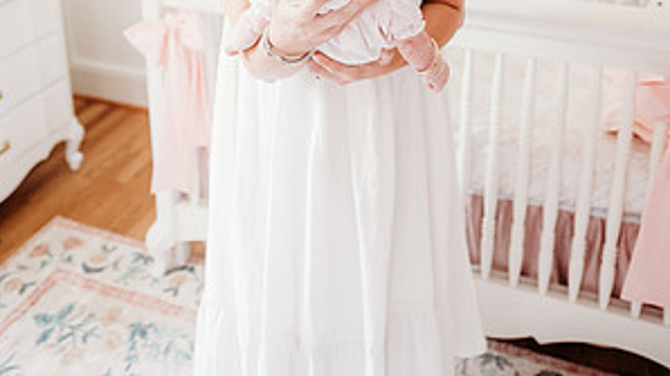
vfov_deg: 28.0
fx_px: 674
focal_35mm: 38
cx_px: 335
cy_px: -52
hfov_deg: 52.8
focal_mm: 24
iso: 1600
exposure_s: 1/200
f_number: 2.8
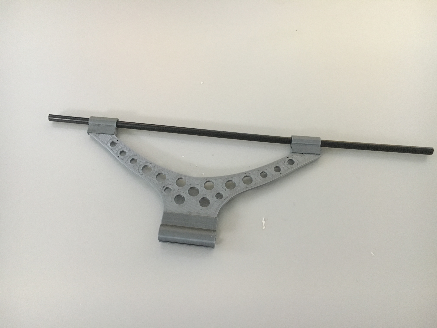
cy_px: 164
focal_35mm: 29
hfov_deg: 61.7
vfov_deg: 48.2
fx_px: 366
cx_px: 218
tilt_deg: -60.5
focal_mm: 4.15
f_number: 2.2
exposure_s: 1/15
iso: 500
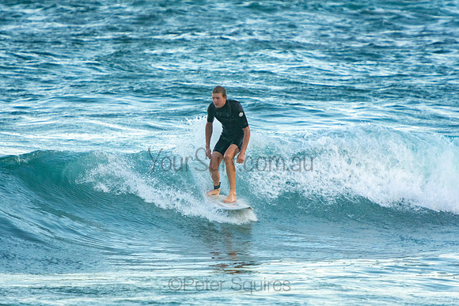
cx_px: 230
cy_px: 153
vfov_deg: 2.8
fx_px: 6227
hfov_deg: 4.2
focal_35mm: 488
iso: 1000
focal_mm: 320
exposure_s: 1/1000
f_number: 5.6
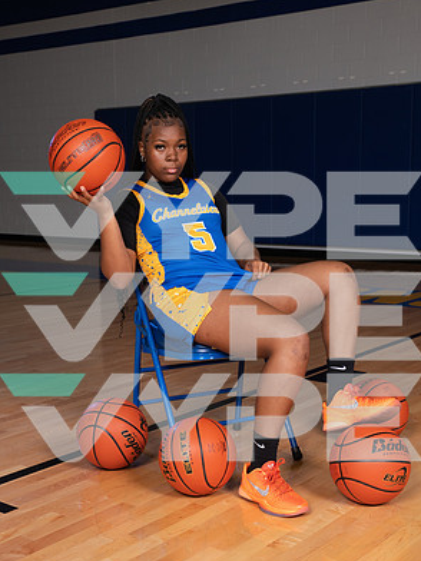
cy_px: 318
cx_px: 213
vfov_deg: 36.1
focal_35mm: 53
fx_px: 859
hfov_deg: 27.5
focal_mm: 48
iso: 500
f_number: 7.1
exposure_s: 1/320
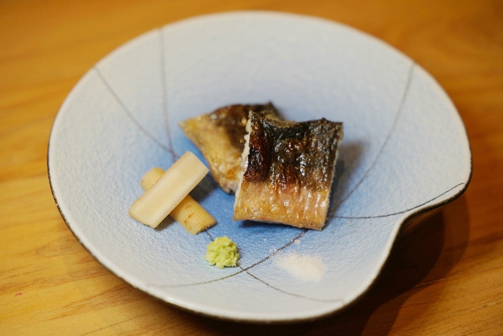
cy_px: 168
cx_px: 252
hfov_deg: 27.0
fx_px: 1048
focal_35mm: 75
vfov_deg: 18.2
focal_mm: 75
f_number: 4
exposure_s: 1/80
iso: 125
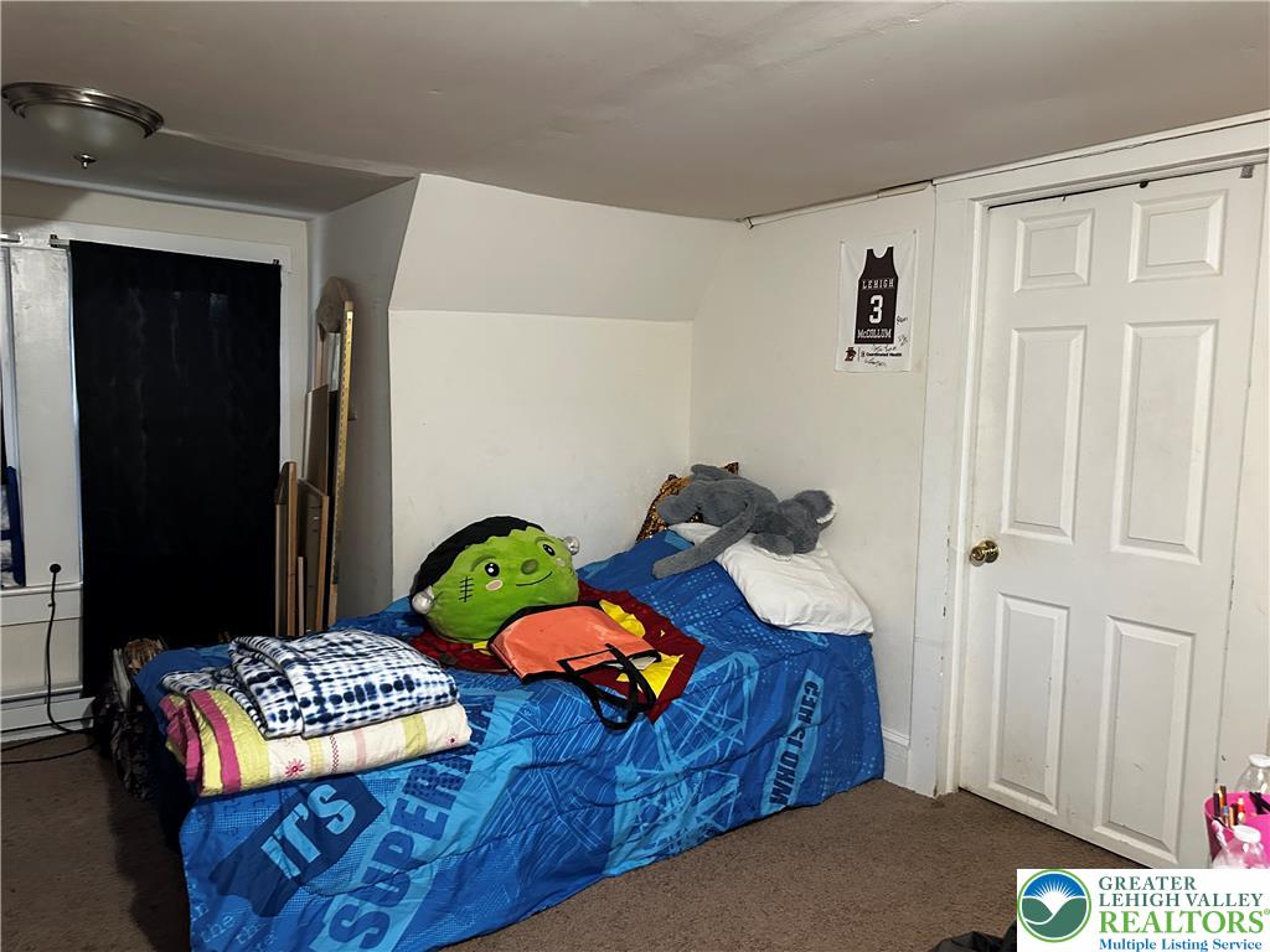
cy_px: 476
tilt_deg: -5.6
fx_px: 881
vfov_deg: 56.8
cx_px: 635
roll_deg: +0.6
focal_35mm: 24
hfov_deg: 71.6
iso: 500
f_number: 1.78
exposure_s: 1/60
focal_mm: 6.86
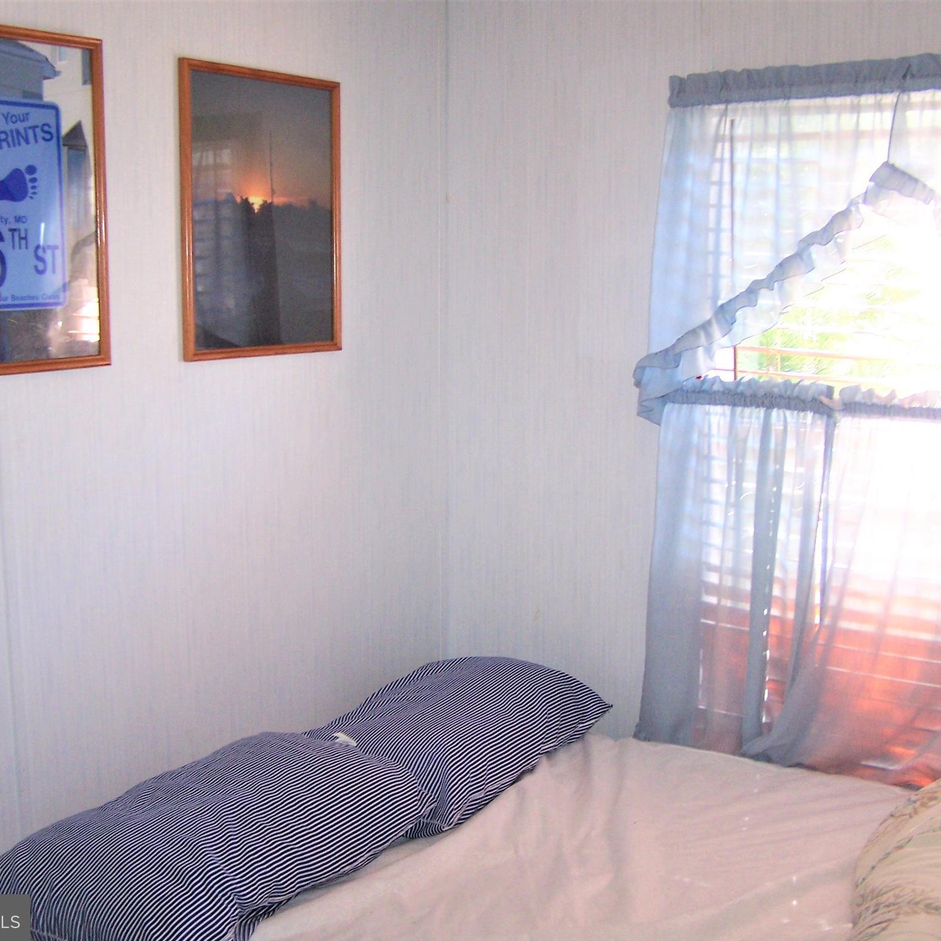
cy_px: 472
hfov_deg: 37.5
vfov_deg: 37.6
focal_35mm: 45
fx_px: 1384
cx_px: 507
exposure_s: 1/60
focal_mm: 6.3
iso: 140
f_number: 2.8
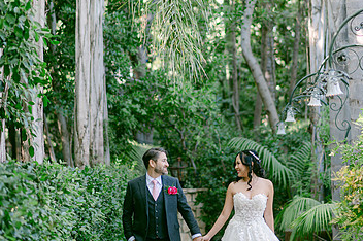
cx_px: 188
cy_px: 61
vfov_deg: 9.8
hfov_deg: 14.7
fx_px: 1410
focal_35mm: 140
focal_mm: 85
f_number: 2
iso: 160
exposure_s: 1/125
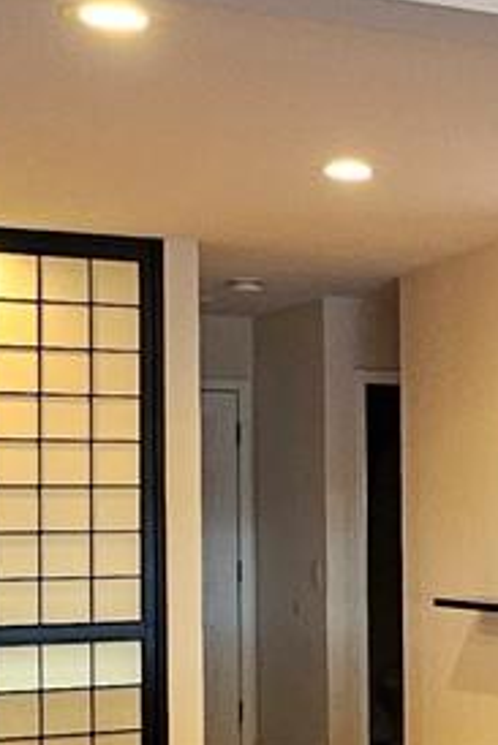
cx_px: 833
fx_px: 1637
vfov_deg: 25.5
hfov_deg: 15.4
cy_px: 517
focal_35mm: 79
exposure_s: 1/40
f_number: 2.2
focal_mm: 2.2
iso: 320
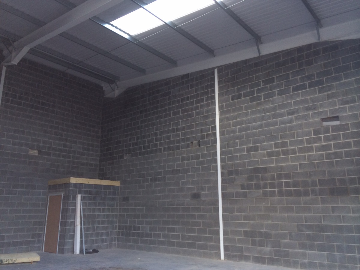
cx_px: 180
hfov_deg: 60.0
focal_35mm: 30
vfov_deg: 46.8
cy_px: 135
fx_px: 312
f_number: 2.2
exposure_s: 1/30
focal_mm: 4.12
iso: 80
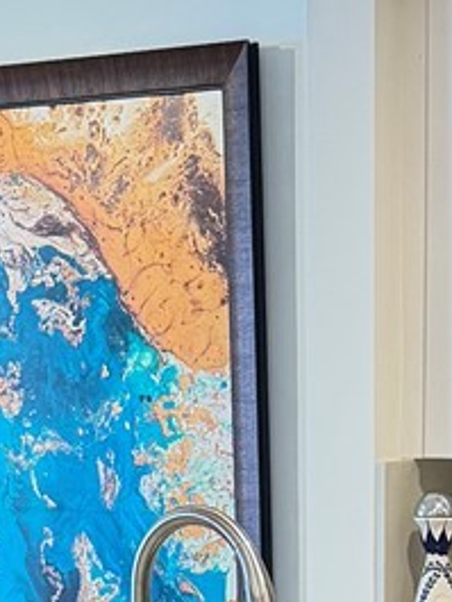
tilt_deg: -13.7
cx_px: 443
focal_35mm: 145
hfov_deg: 10.2
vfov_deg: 12.6
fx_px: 2522
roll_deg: -0.2
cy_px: 1036
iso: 320
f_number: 1.78
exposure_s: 1/120
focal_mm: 6.76
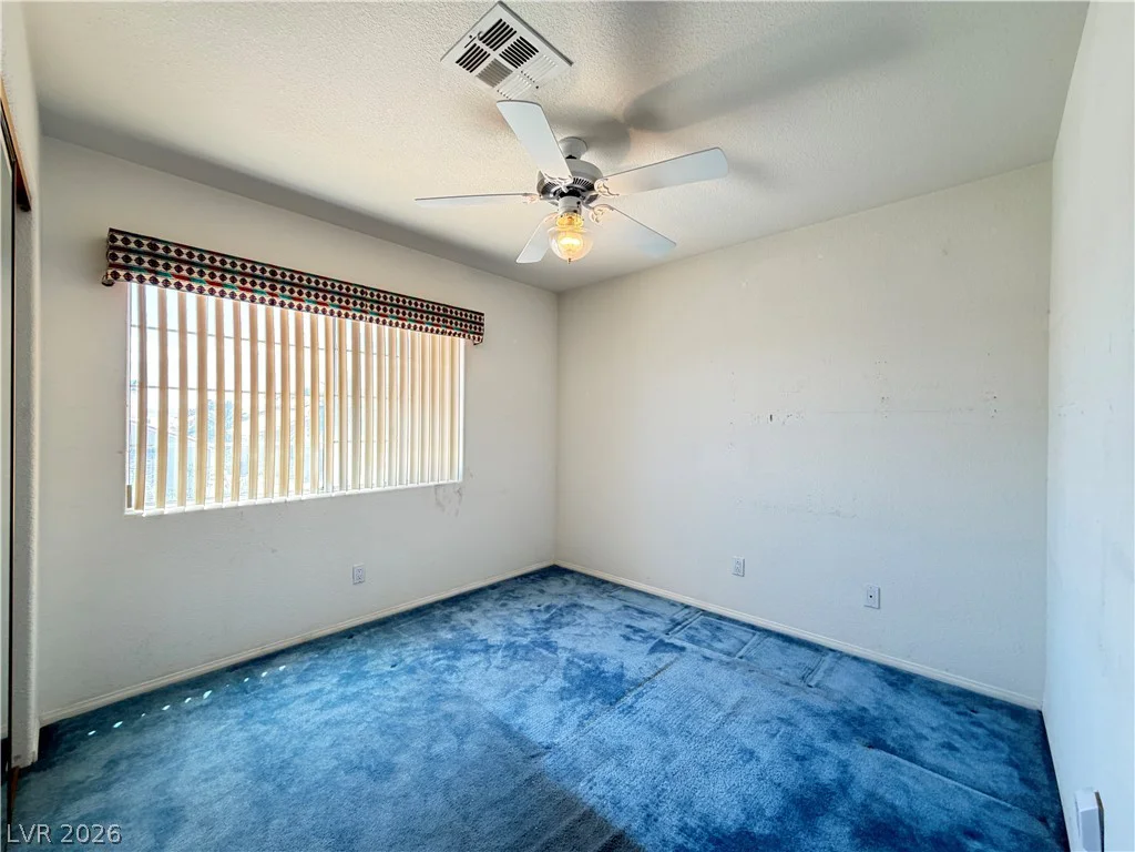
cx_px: 568
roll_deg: +0.1
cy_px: 426
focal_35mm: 14
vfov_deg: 85.7
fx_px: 459
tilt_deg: -0.5
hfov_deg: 102.1
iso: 200
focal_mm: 2.22
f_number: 2.2
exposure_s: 1/60
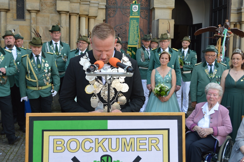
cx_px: 122
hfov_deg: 45.0
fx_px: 295
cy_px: 81
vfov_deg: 30.8
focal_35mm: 44
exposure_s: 1/125
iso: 220
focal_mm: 29
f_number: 5.6
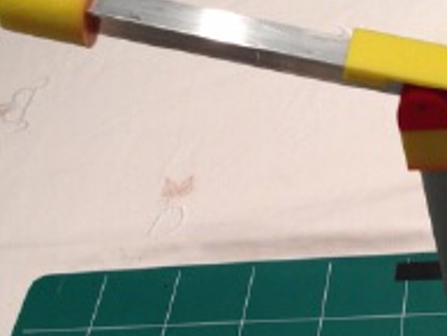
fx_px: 1176
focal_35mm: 91
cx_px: 388
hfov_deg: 21.1
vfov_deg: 15.8
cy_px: 359
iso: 80
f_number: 2.4
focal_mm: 4.12
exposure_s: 1/20
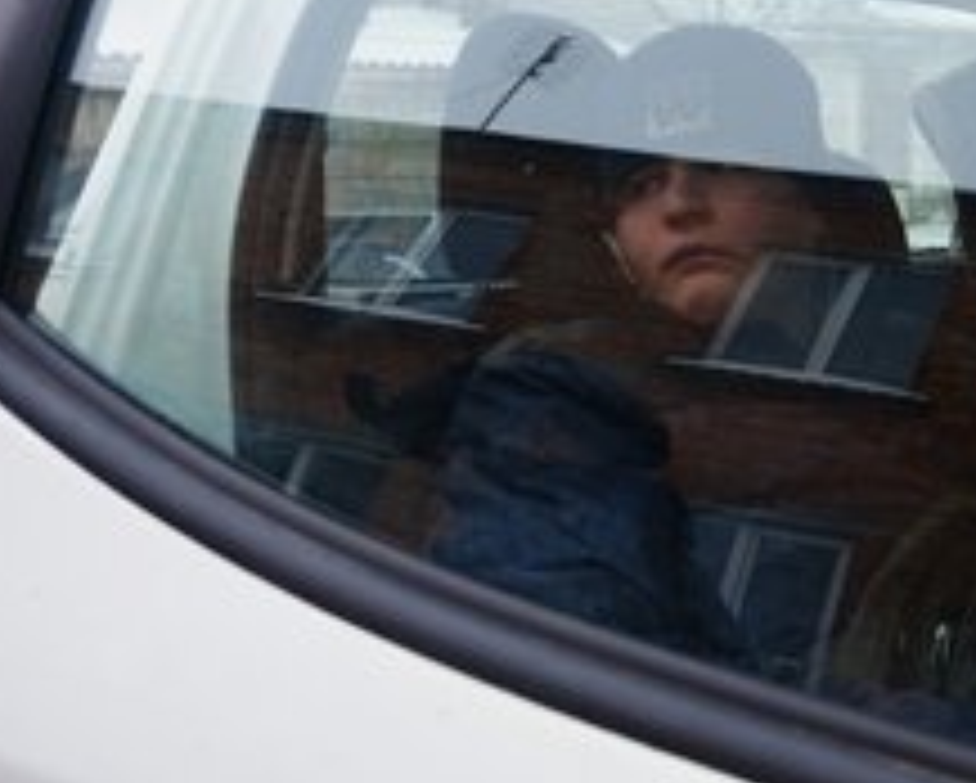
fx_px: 1648
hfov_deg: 32.0
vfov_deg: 26.6
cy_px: 272
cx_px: 796
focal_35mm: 57
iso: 80
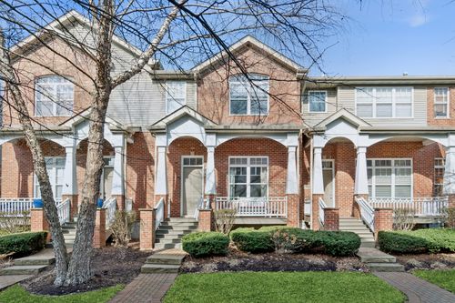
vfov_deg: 67.3
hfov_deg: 90.0
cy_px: 152
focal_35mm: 18
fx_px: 227
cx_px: 228
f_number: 8
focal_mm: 12
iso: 320
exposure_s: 1/200
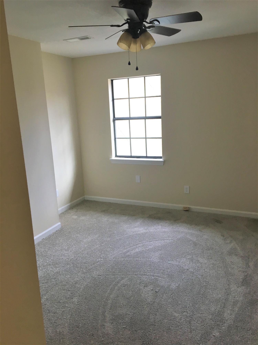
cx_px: 129
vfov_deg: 61.7
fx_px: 288
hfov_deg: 48.2
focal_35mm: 29
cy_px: 172
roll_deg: +2.7
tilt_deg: -13.3
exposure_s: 1/30
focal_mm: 4.15
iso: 50
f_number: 2.2
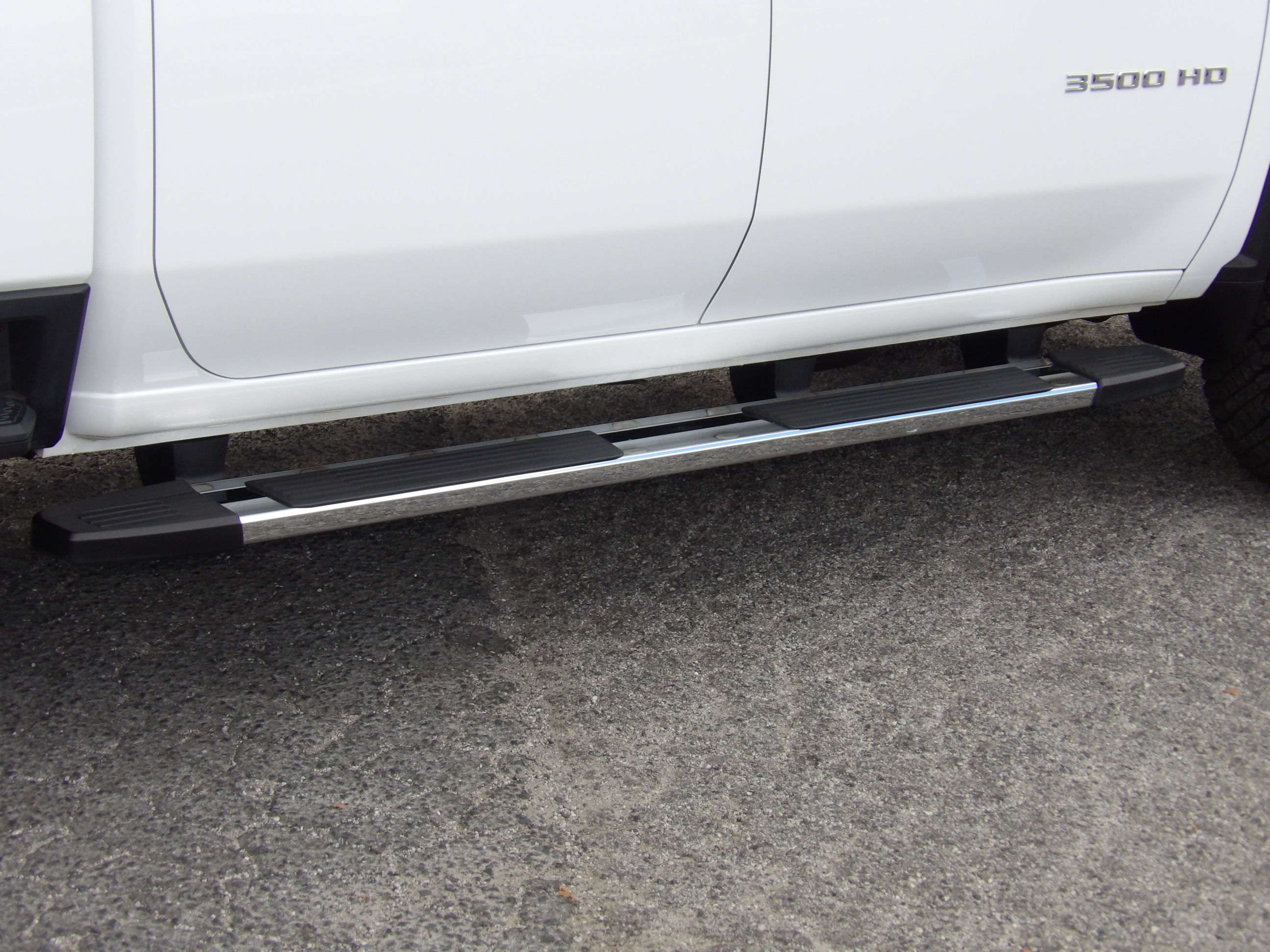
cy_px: 476
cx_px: 635
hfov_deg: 27.0
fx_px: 2642
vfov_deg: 20.4
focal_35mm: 72
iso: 200
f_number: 4.1
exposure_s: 1/299
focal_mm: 13
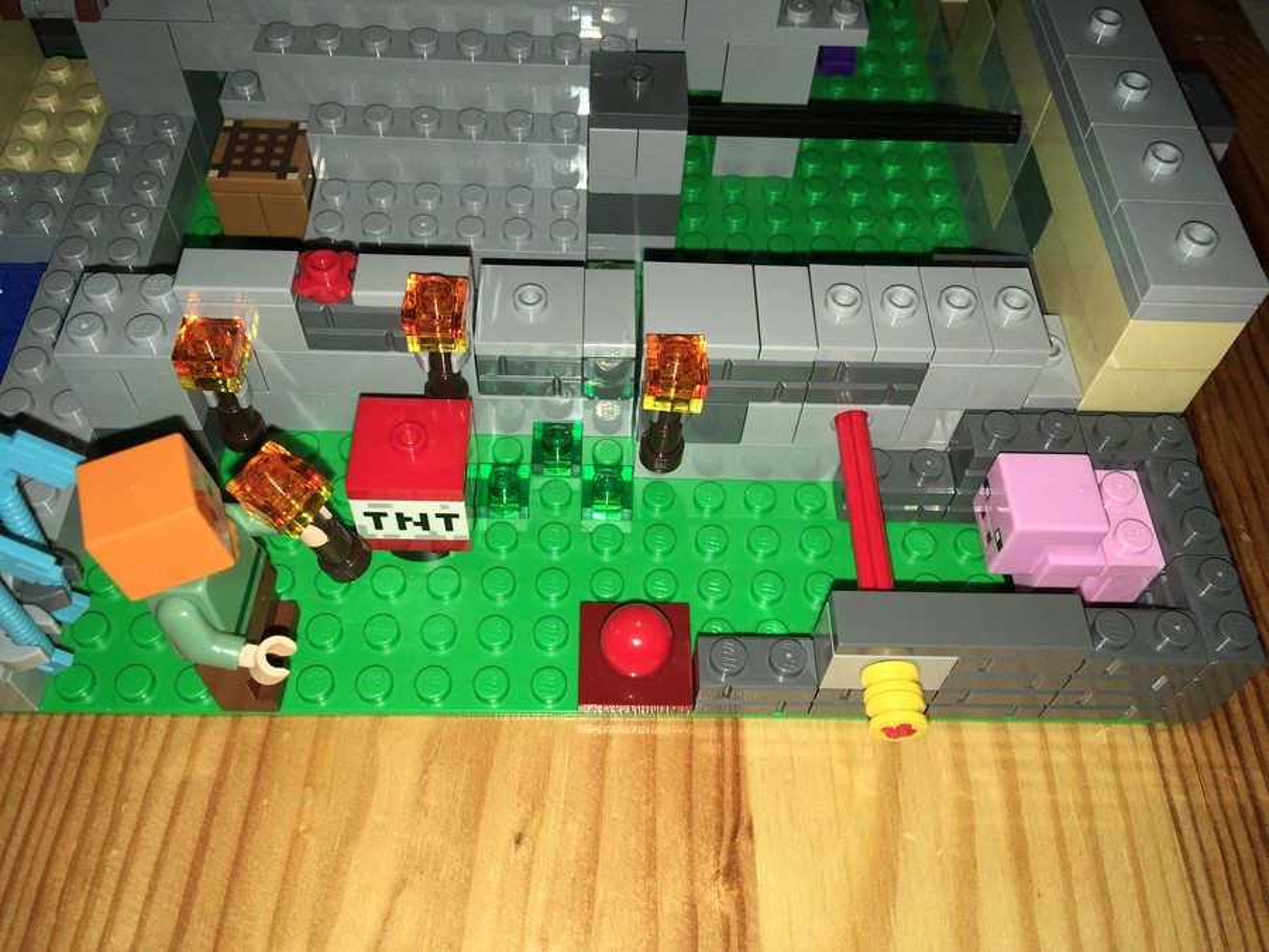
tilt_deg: -54.4
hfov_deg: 61.7
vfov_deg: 48.2
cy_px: 476
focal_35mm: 29
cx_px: 634
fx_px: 1063
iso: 25
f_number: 2.2
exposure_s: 1/107
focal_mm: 4.15
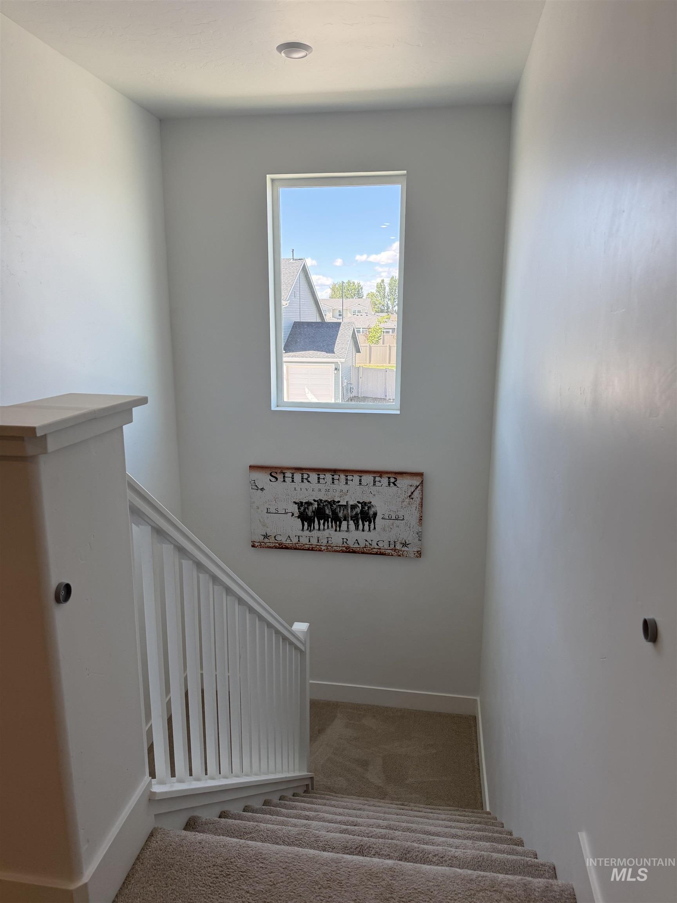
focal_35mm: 24
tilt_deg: -11.9
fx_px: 626
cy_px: 452
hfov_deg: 56.8
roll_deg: -0.3
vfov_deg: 71.6
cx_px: 338
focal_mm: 6.76
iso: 100
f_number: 1.78
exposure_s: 1/377
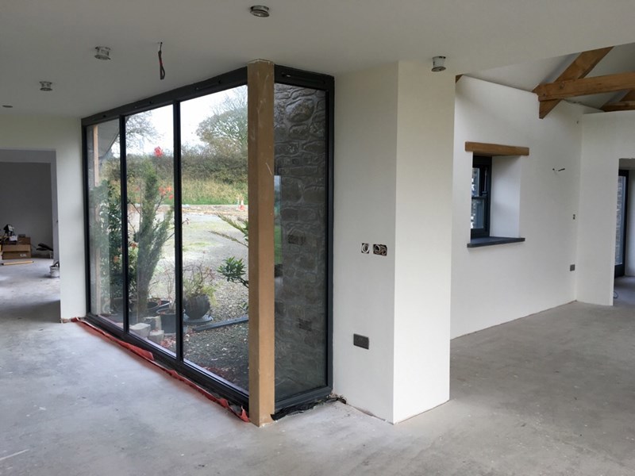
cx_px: 318
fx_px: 532
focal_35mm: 29
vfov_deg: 48.2
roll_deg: -0.2
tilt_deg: -4.7
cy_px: 238
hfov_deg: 61.7
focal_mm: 4.15
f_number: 2.2
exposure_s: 1/100
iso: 25
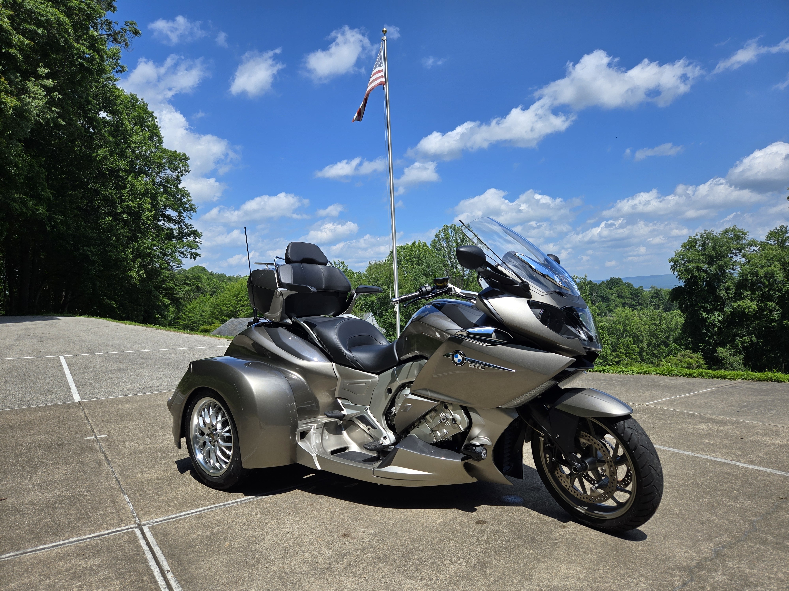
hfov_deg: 73.9
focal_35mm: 23
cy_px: 296
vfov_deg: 58.9
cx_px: 394
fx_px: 524
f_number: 1.8
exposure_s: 1/2921
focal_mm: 5.4
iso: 32
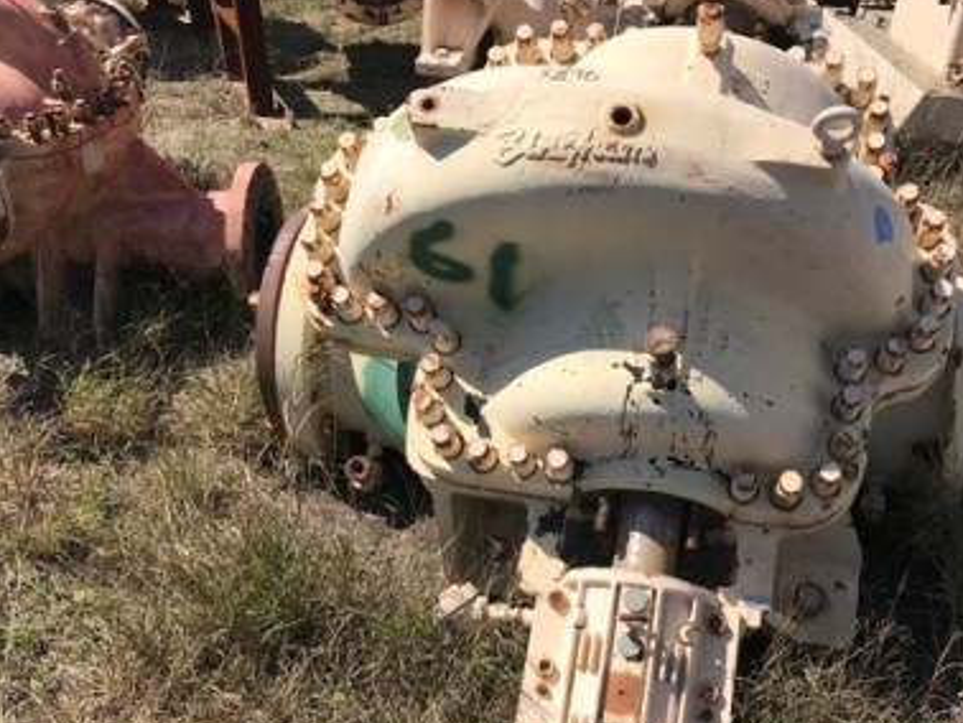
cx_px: 591
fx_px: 1030
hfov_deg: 49.7
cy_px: 421
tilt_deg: -31.3
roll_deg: -3.1
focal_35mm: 37
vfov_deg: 38.6
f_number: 1.8
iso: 20
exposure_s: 1/2336
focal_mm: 3.99
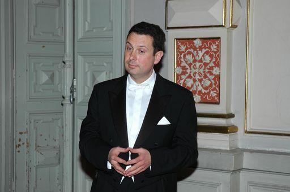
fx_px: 628
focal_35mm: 78
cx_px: 145
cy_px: 96
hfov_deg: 26.0
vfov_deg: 17.4
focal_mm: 52
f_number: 5.6
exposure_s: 1/60
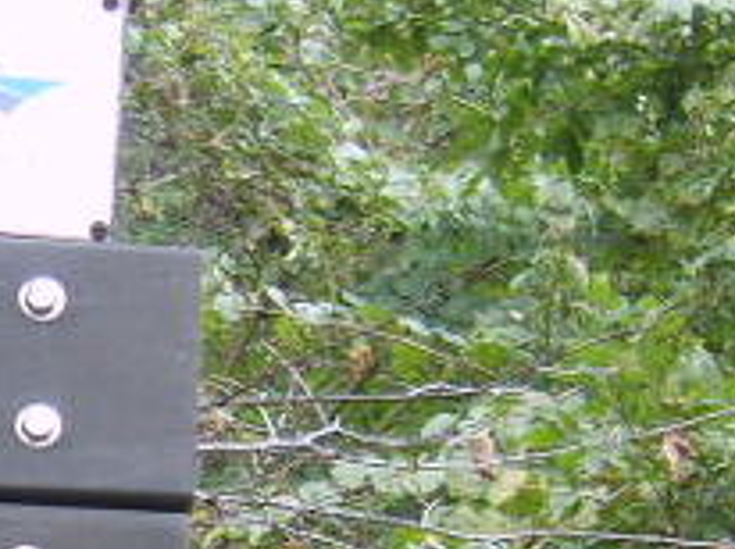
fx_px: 3393
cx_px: -100
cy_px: 683
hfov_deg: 12.1
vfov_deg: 9.1
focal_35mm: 160
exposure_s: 1/60
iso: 50
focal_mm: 7.4
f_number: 2.8
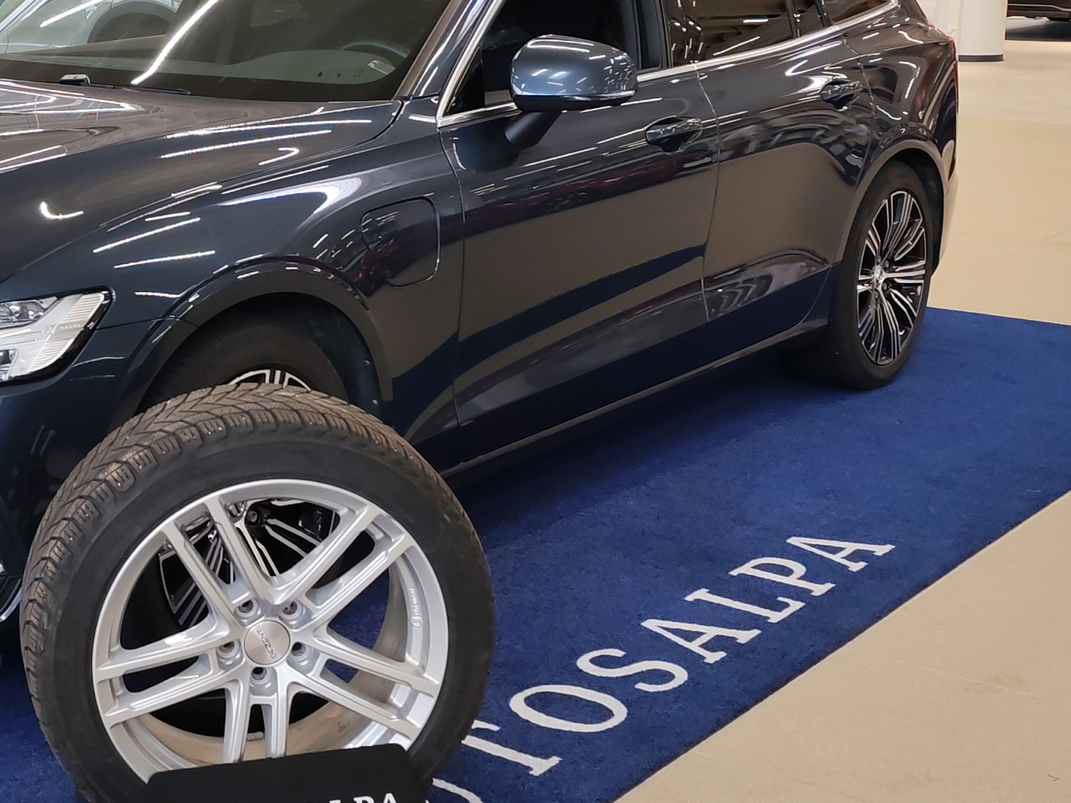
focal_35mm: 64
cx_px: 185
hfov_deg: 29.4
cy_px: 301
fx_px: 1980
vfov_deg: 22.9
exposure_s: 1/100
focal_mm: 6.12
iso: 160
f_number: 1.9
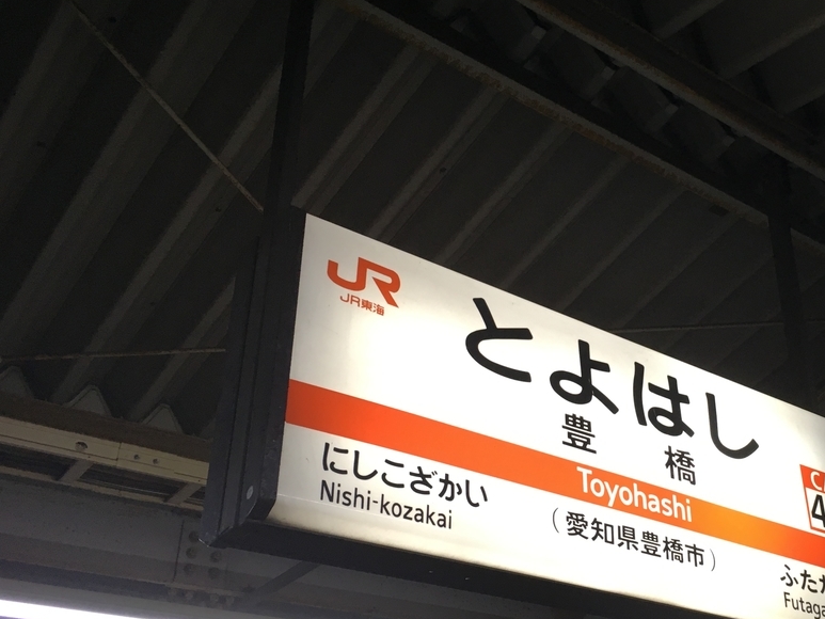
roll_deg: +5.9
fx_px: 1073
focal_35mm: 45
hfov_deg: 40.7
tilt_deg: +32.9
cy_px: 334
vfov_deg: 32.2
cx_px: 632
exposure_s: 1/30
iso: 40
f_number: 2.2
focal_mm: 4.15
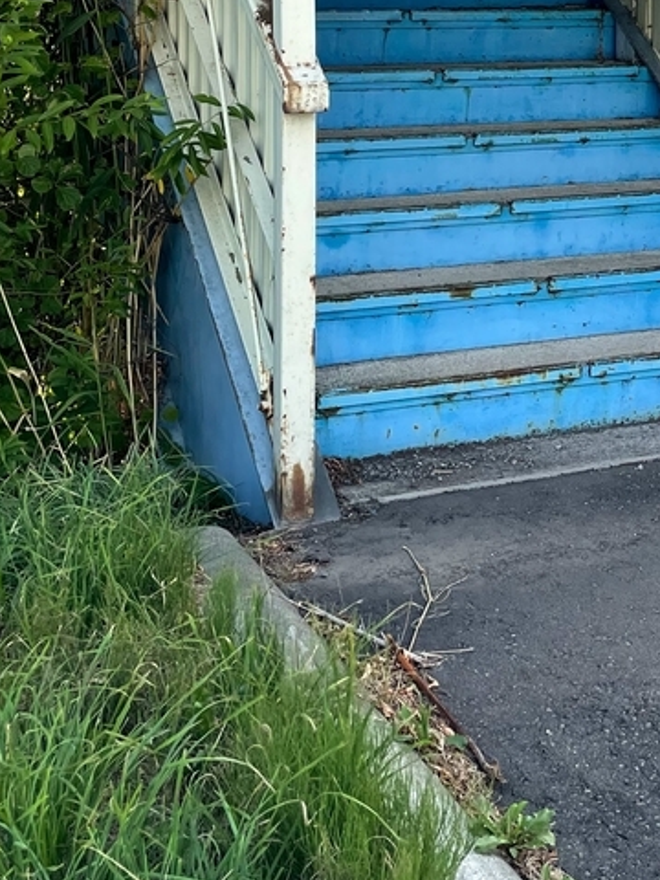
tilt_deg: -4.2
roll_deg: +0.2
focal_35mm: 65
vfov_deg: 28.7
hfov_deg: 21.8
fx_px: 1652
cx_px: 644
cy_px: 103
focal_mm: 4.2
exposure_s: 1/831
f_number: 1.6
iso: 32
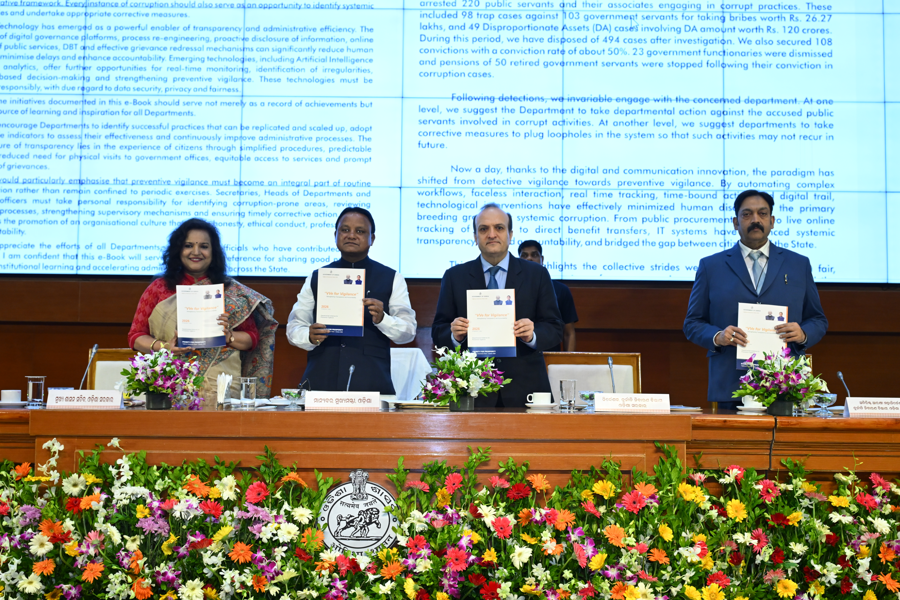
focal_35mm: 44
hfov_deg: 44.5
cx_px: 450
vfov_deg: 30.5
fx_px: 1100
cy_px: 300
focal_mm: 44
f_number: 5.6
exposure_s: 1/200
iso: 2000
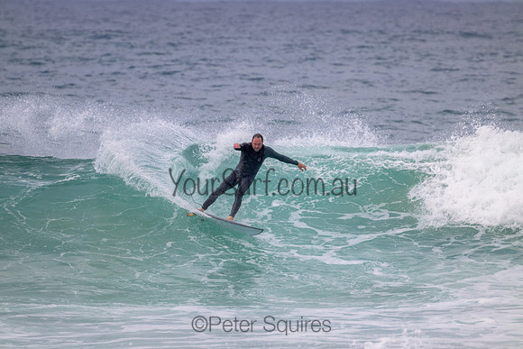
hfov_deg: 2.6
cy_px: 174
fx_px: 11624
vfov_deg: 1.7
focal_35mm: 800
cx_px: 262
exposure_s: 1/2000
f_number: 11
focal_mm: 800
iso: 900
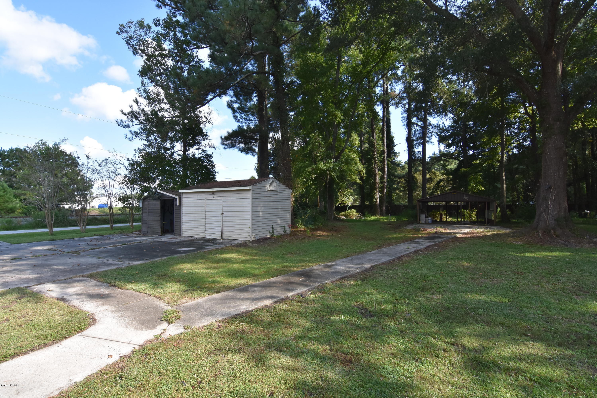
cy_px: 199
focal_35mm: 16
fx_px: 274
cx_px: 298
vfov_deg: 72.1
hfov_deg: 95.0
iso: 640
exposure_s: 1/500
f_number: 8
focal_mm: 11
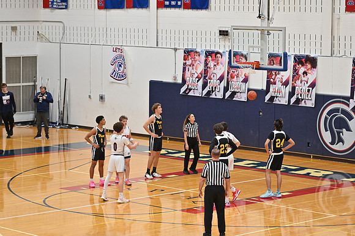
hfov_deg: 17.7
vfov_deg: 11.8
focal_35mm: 116
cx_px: 178
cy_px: 118
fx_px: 1143
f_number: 4
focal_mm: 116
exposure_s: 1/800
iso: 3600
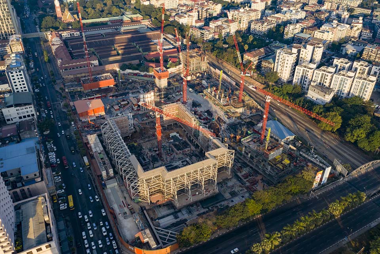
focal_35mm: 28
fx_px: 296
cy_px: 127
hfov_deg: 65.5
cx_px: 190
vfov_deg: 46.4
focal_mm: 10.26
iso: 200
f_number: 10
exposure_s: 1/80
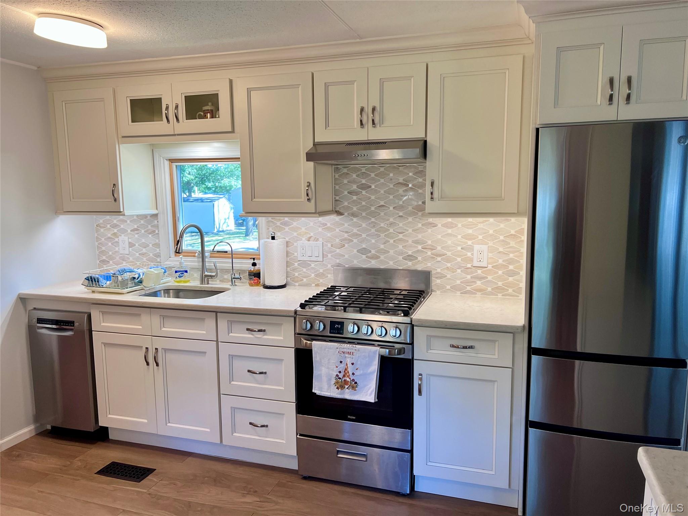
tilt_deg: -7.1
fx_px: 517
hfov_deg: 67.3
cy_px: 258
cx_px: 344
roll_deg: +0.7
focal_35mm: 26
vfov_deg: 53.1
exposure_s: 1/120
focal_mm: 5.7
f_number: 1.5
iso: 100
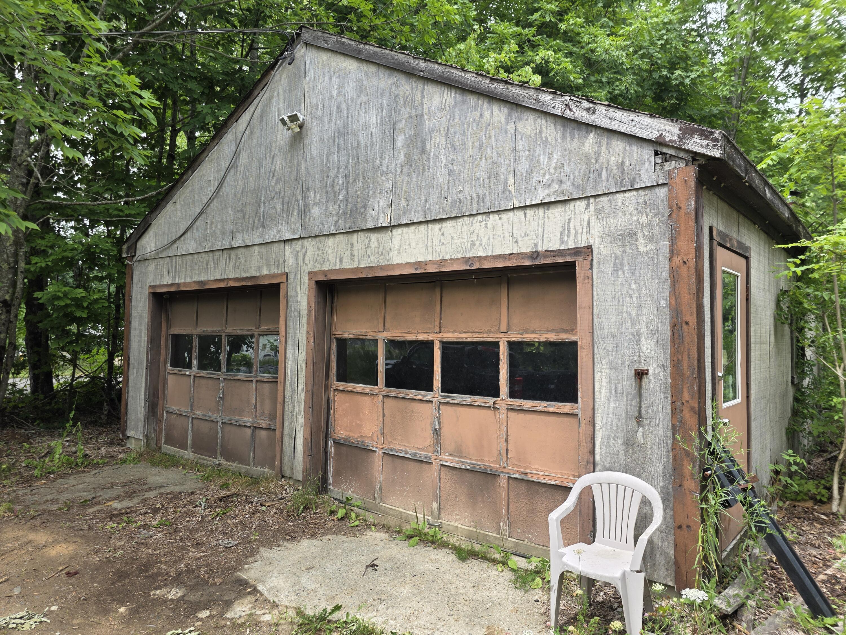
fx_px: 562
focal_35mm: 23
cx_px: 423
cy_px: 318
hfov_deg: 73.9
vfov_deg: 58.9
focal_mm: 6.3
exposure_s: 1/359
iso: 32
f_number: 1.7
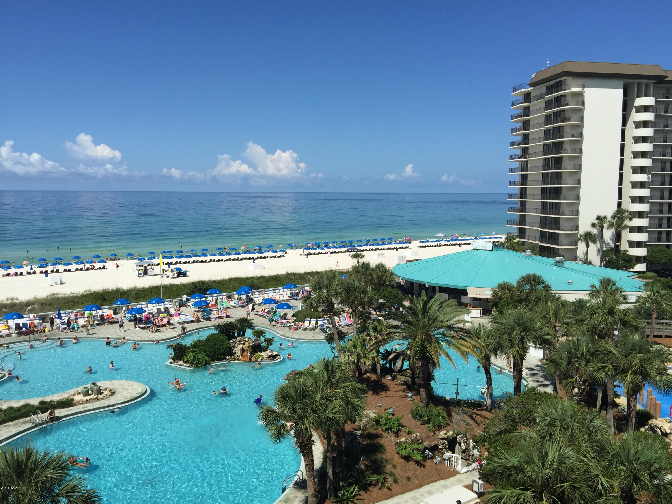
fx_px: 563
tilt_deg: -7.6
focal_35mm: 29
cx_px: 336
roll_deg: -1.2
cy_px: 252
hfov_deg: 61.7
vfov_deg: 48.2
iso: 32
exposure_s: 1/3597
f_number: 2.2
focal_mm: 4.15
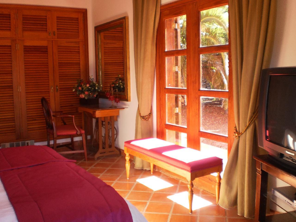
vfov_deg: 39.7
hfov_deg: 51.4
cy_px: 111
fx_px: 308
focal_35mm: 36
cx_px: 148
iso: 100
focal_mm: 6.3
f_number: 3.1
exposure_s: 1/60
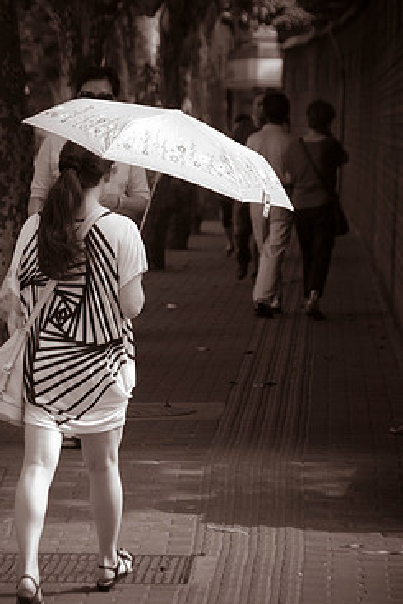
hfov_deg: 6.7
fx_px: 3456
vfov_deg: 10.0
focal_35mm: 206
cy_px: 273
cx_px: 157
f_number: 5.6
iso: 200
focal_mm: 112
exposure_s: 1/250
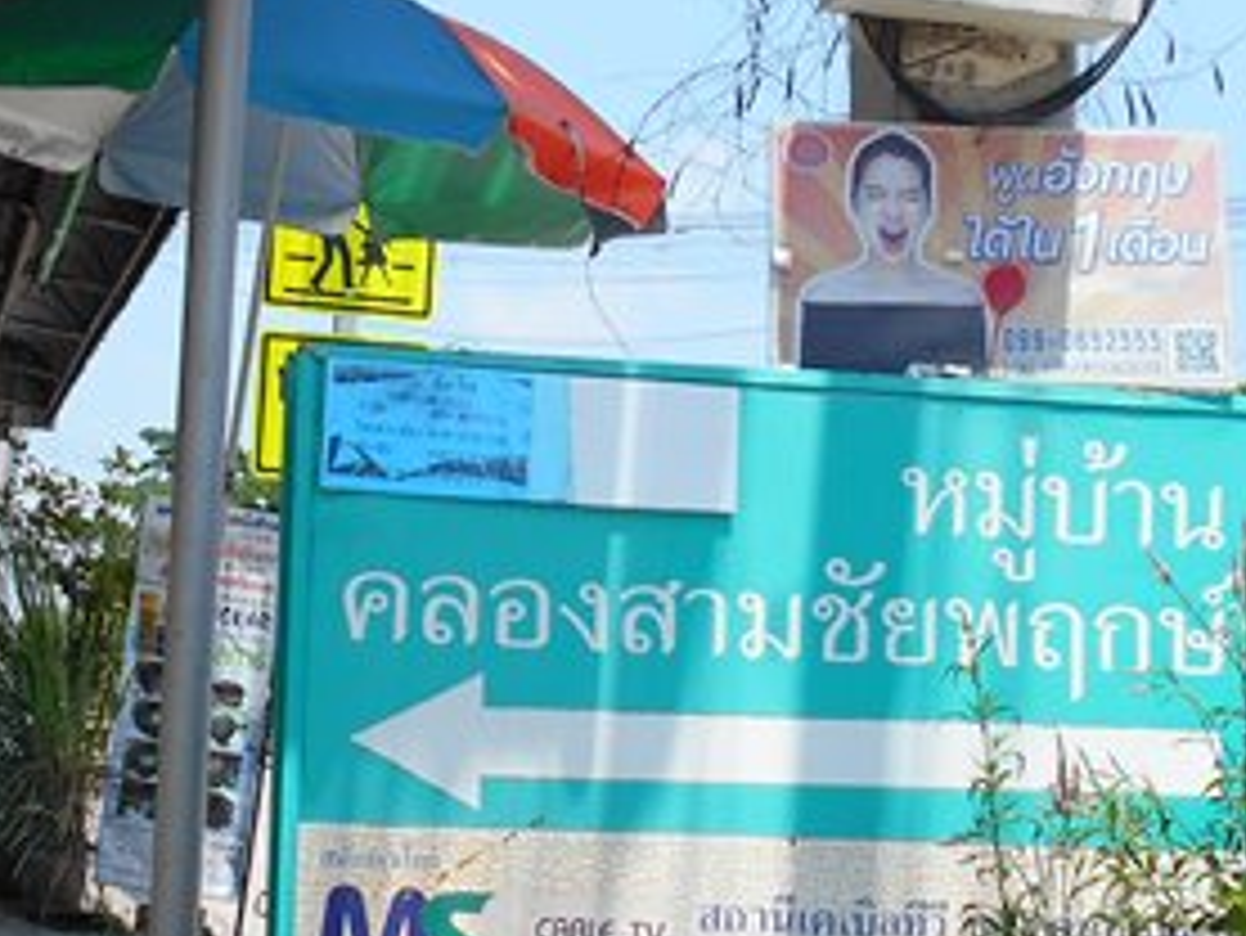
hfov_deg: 26.7
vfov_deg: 20.3
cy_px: 666
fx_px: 2593
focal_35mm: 72
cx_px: 315
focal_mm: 4.6
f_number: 3.2
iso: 80
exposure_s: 1/640
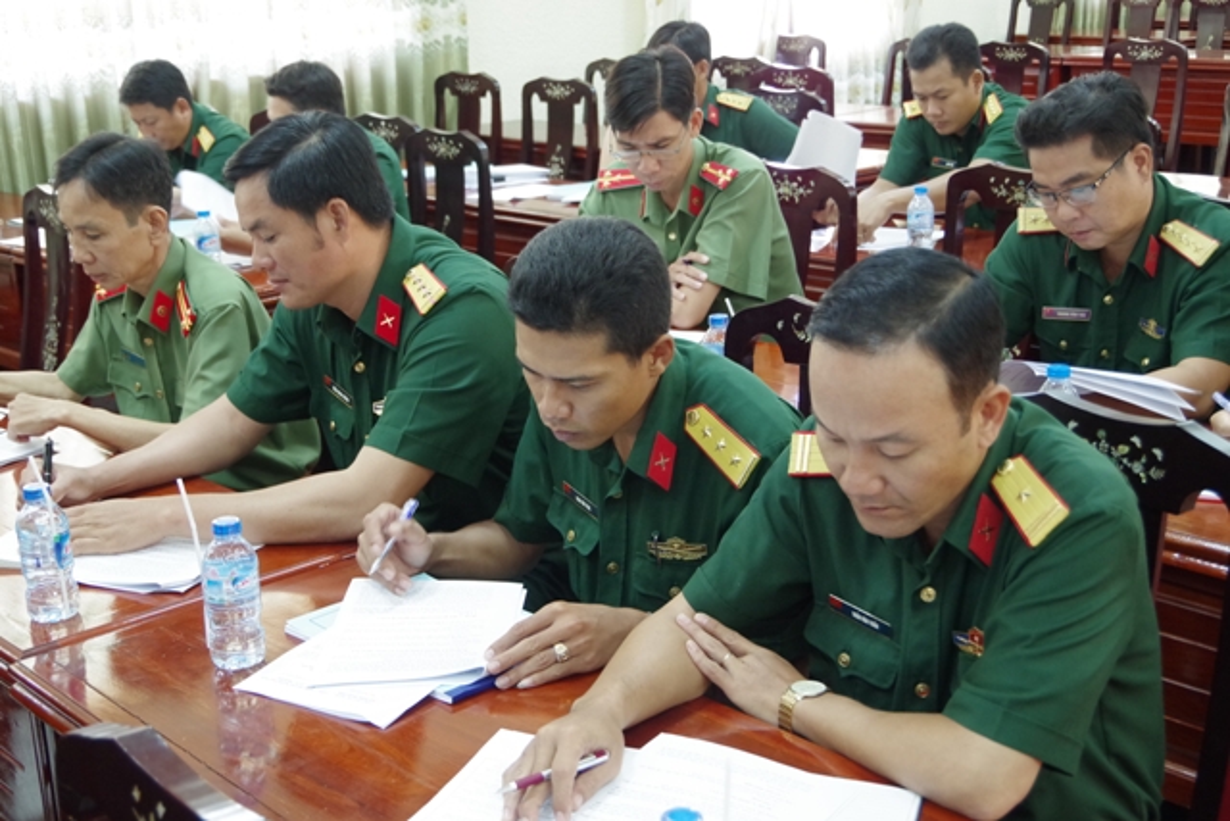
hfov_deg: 42.3
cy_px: 410
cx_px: 615
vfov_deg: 29.0
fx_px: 1589
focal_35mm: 46
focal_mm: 31
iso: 1600
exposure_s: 1/13
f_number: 4.5
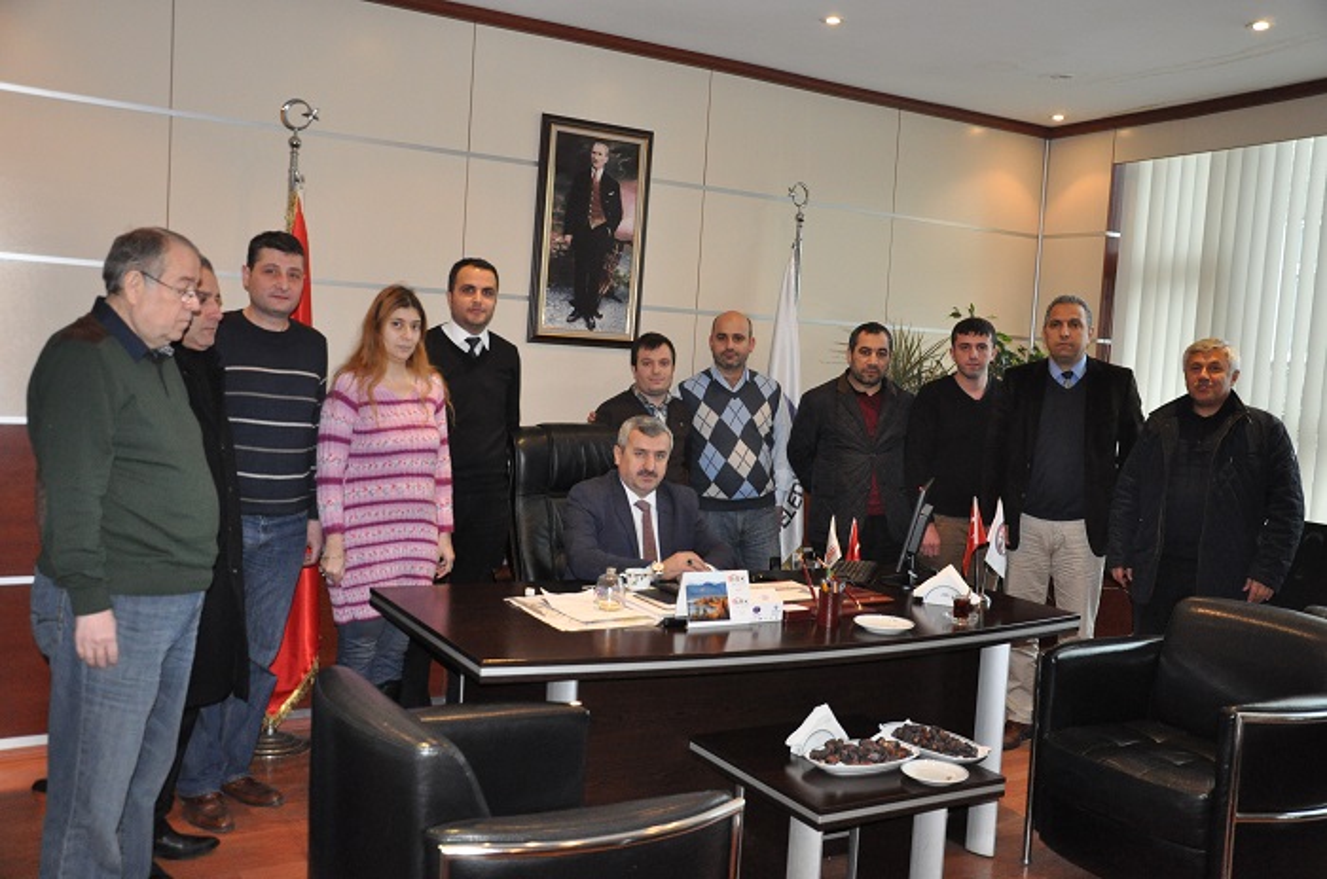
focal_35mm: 33
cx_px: 664
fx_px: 1214
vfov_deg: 39.8
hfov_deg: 57.3
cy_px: 440
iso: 1600
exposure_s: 1/60
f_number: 5
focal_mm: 22
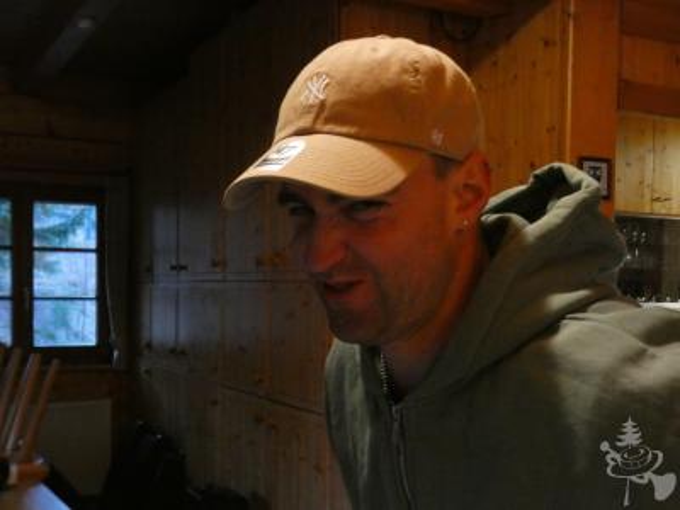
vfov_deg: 31.5
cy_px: 255
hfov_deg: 41.2
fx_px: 904
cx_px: 340
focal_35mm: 46
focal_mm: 8.2
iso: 1600
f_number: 3.8
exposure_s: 1/15
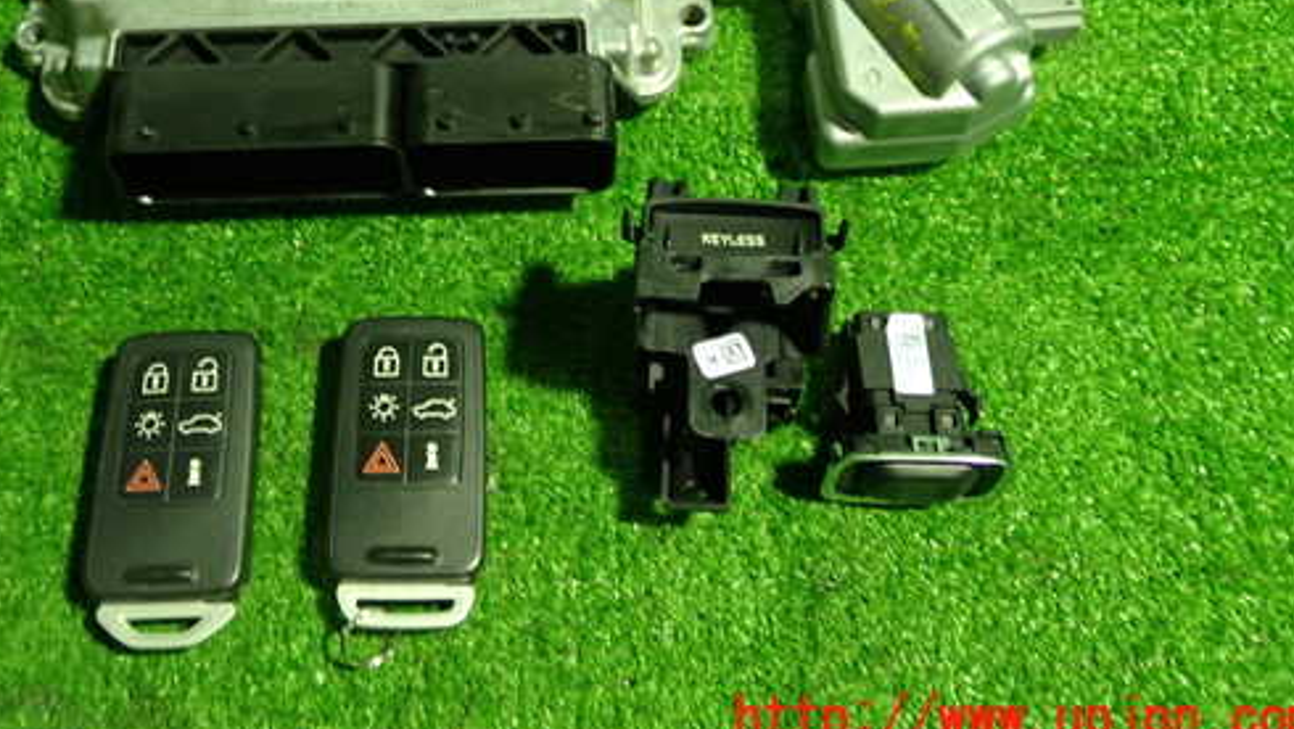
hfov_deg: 50.2
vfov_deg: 29.1
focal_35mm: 40
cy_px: 158
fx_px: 1373
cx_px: 539
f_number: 2.3
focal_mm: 5.4
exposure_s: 1/30
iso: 320
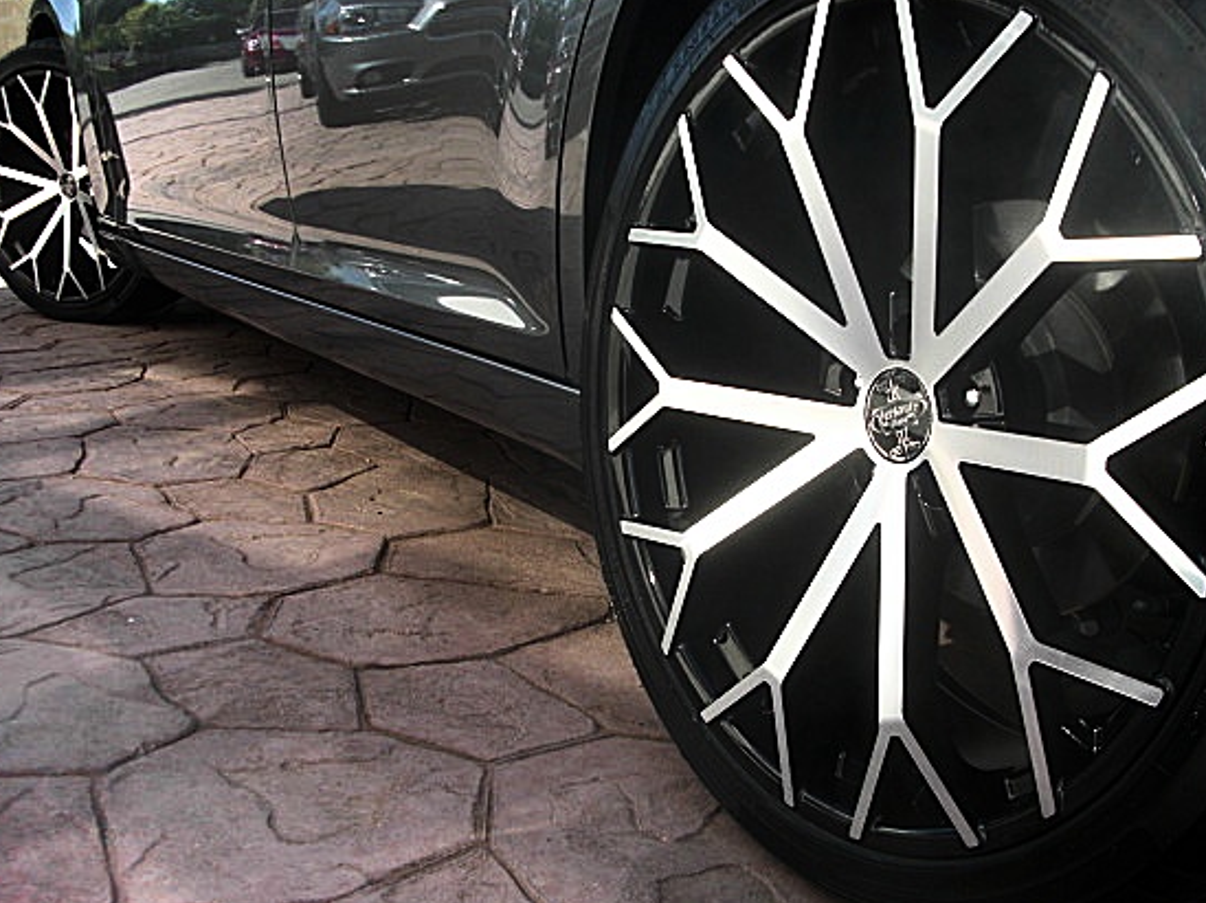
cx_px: 670
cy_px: 442
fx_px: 1462
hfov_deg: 44.7
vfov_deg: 34.3
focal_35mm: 42
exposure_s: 1/250
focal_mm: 6.3
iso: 50
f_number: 2.8
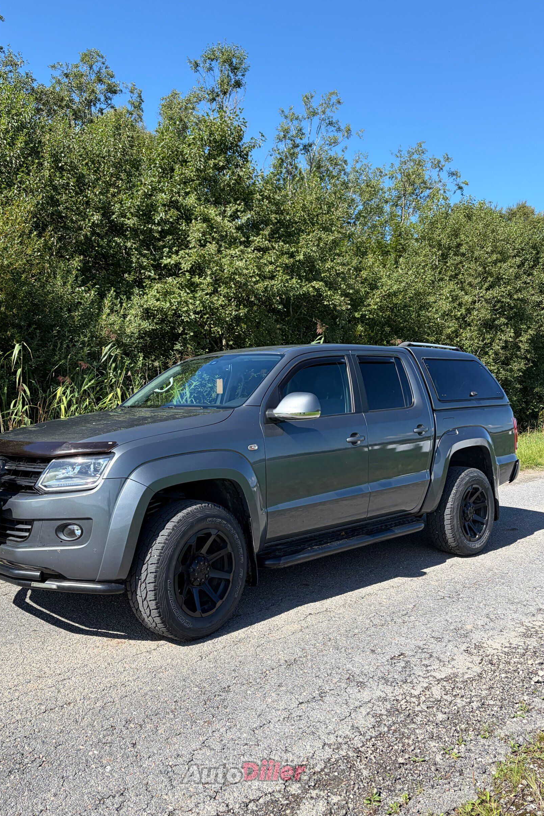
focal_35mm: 29
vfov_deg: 63.6
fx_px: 657
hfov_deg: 44.9
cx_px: 243
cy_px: 382
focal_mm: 5.96
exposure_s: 1/2012
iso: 50
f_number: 1.6
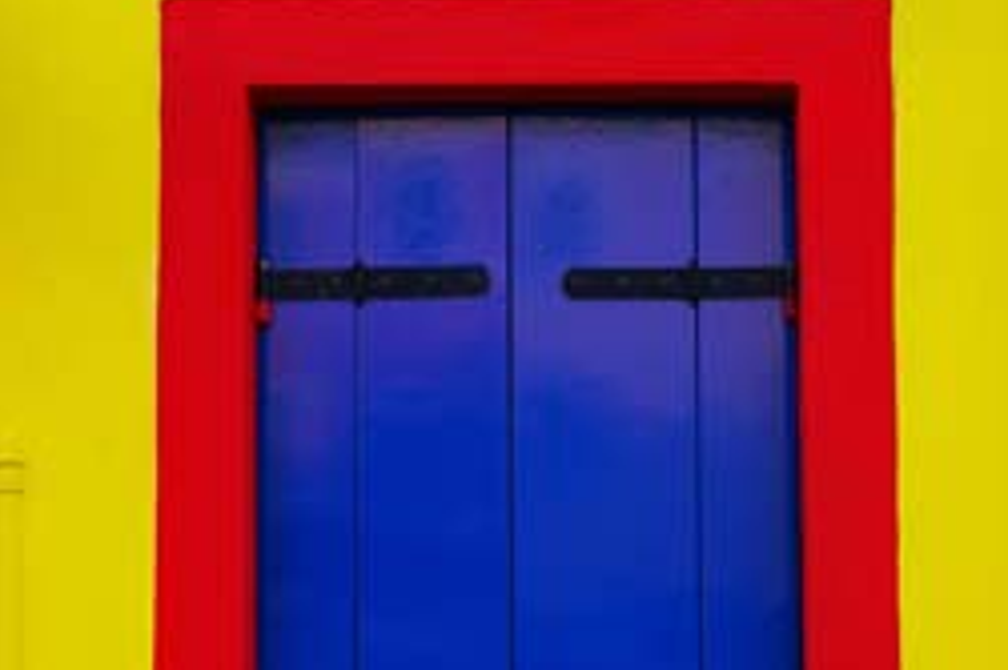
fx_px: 2205
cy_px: 598
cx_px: 526
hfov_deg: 25.8
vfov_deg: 17.1
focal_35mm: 79
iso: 200
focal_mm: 33
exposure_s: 1/60
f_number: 5.6
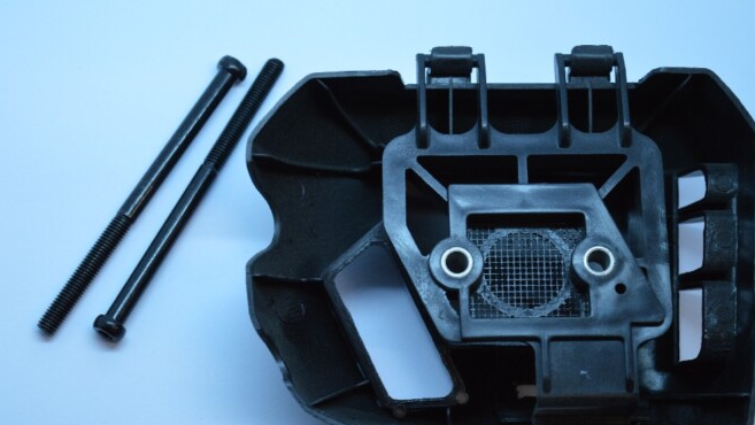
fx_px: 1894
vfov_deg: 12.8
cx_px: 390
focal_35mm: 95
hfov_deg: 22.5
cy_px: 238
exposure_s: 1/50
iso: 400
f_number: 5.6
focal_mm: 55
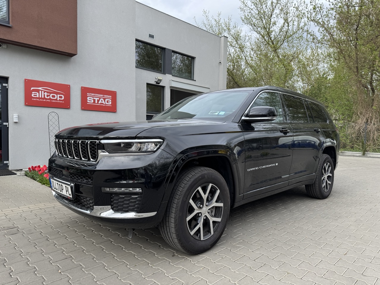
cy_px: 142
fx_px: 263
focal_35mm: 24
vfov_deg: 56.8
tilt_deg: -2.5
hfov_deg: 71.6
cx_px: 190
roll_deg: -2.0
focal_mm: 6.76
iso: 80
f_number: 1.78
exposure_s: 1/1094
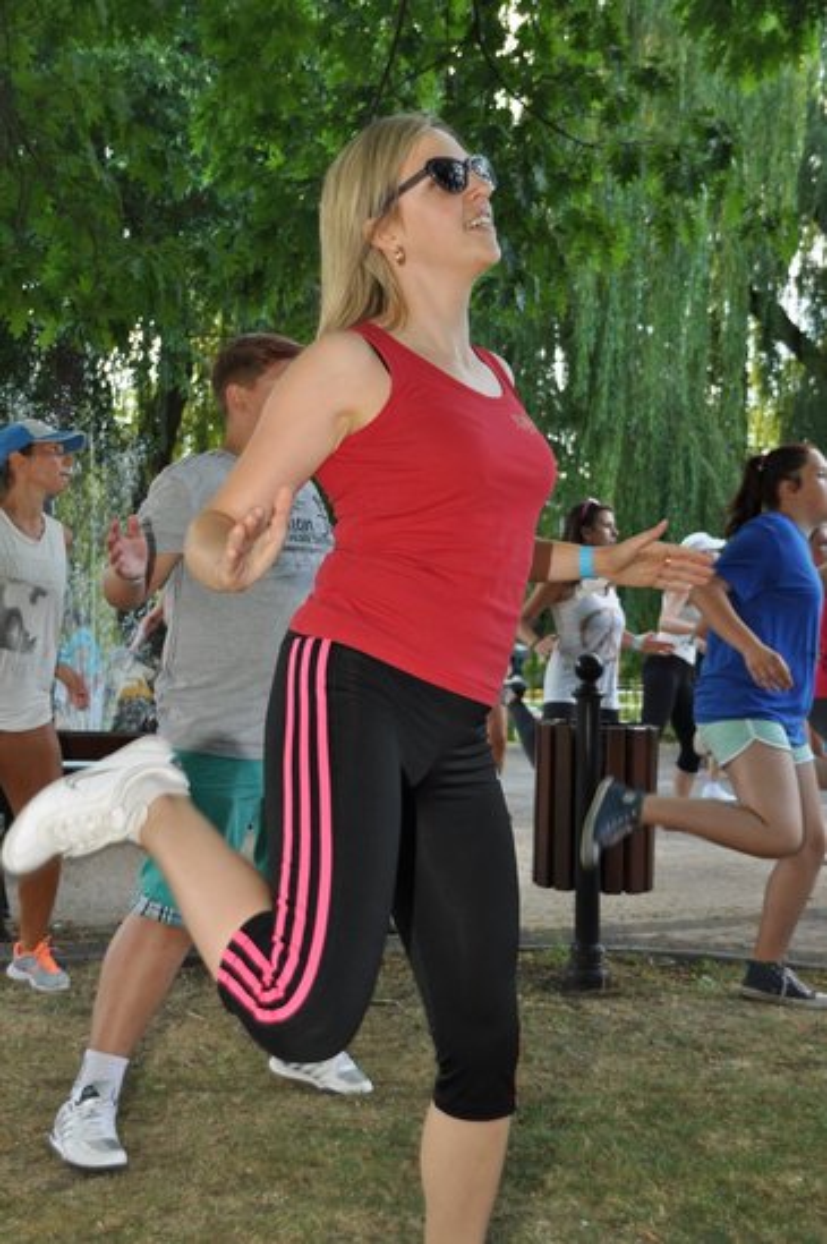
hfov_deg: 28.0
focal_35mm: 48
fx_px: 1657
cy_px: 622
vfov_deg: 41.1
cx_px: 414
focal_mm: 32
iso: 200
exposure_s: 1/125
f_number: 4.2
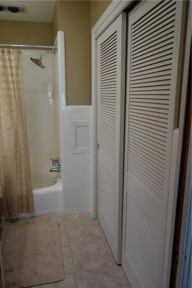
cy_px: 144
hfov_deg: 46.4
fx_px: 224
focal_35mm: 28
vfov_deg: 65.5
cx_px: 96
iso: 125
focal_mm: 10.4
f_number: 1.8
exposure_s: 1/80
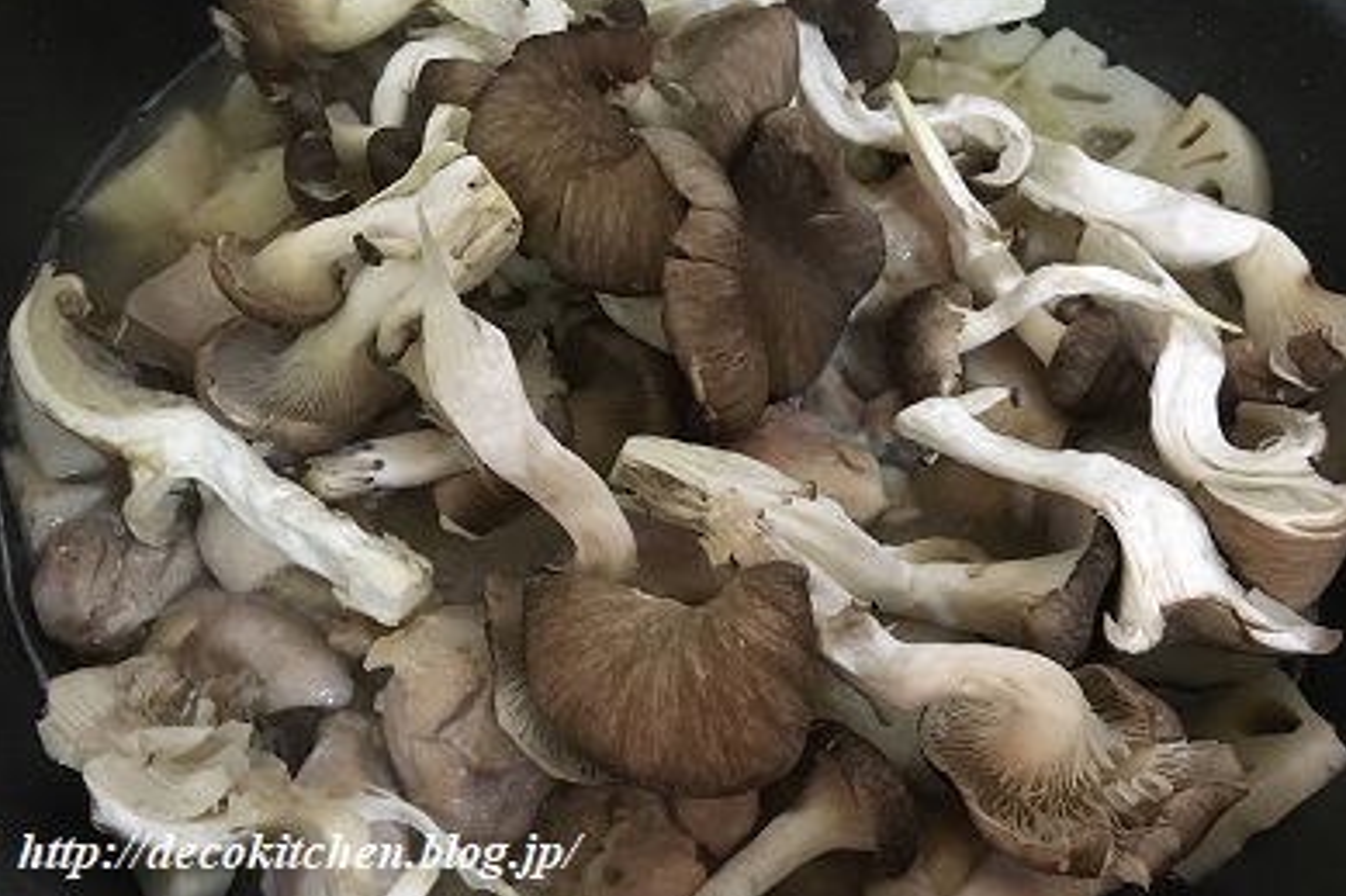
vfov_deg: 42.3
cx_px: 664
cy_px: 474
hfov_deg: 60.3
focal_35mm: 31
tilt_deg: -62.8
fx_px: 1159
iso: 250
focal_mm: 4.15
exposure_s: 1/15
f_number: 2.2
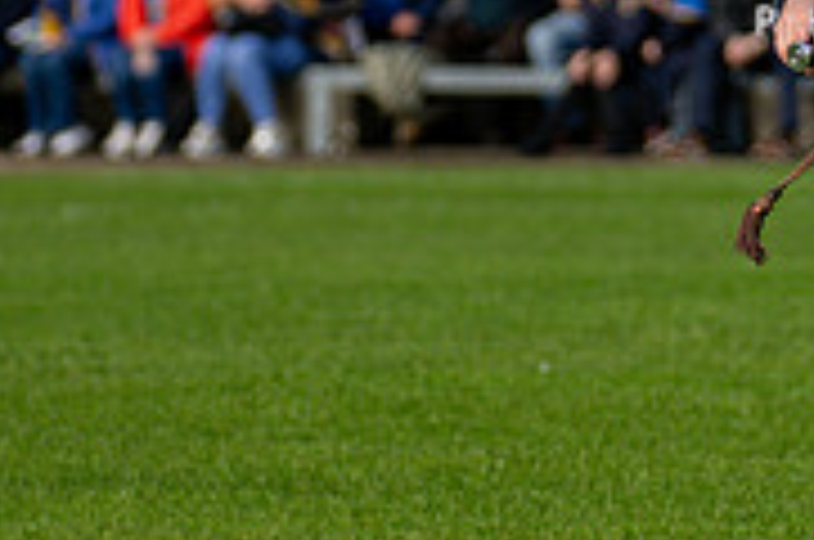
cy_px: -122
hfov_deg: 2.4
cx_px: 1048
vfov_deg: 1.6
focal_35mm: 866
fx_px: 19546
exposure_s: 1/3200
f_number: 2.8
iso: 320
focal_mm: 180
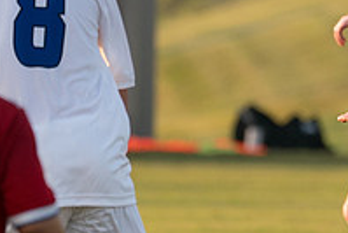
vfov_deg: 1.5
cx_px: 462
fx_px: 8822
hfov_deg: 2.3
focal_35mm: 912
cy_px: 171
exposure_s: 1/1250
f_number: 2.8
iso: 400
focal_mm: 156
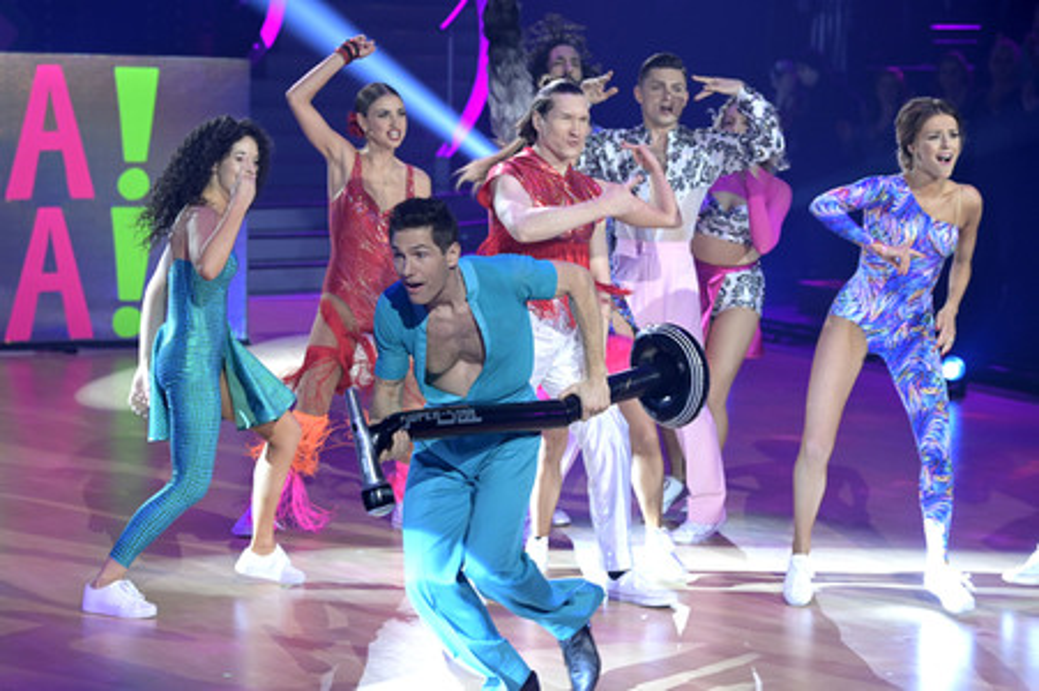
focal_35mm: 122
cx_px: 520
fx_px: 3518
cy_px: 346
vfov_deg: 11.2
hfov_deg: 16.8
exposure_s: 1/400
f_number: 5.6
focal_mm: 122
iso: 5000
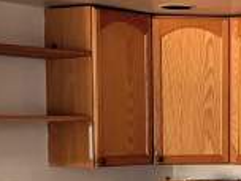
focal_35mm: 137
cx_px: 197
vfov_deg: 10.6
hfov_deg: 14.3
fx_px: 954
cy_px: 245
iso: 160
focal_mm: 5.96
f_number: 1.6
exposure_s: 1/60
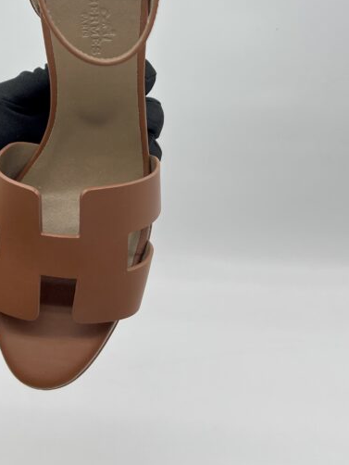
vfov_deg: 34.0
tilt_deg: -18.2
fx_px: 712
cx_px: 83
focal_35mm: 53
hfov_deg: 27.1
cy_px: 38
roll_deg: +0.7
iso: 32
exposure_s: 1/140
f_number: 1.5
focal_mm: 5.7
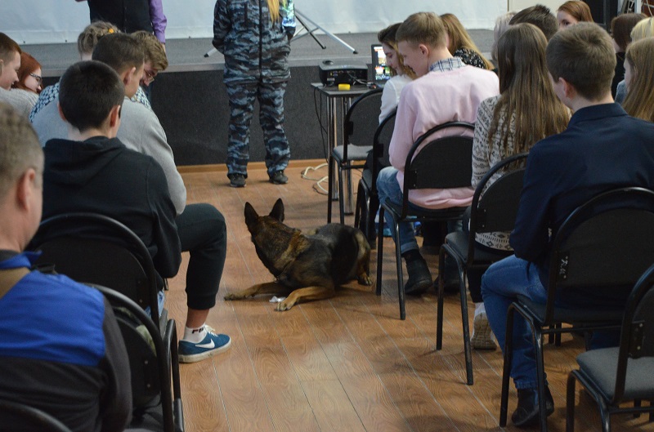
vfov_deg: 16.5
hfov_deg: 24.7
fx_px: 1495
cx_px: 327
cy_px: 216
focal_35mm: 82
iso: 3200
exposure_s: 1/25
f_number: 5.6
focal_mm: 55
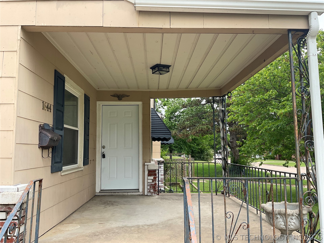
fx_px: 271
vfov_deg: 48.2
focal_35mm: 29
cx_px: 162
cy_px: 122
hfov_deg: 61.7
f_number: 1.8
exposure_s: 1/428
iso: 16
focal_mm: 3
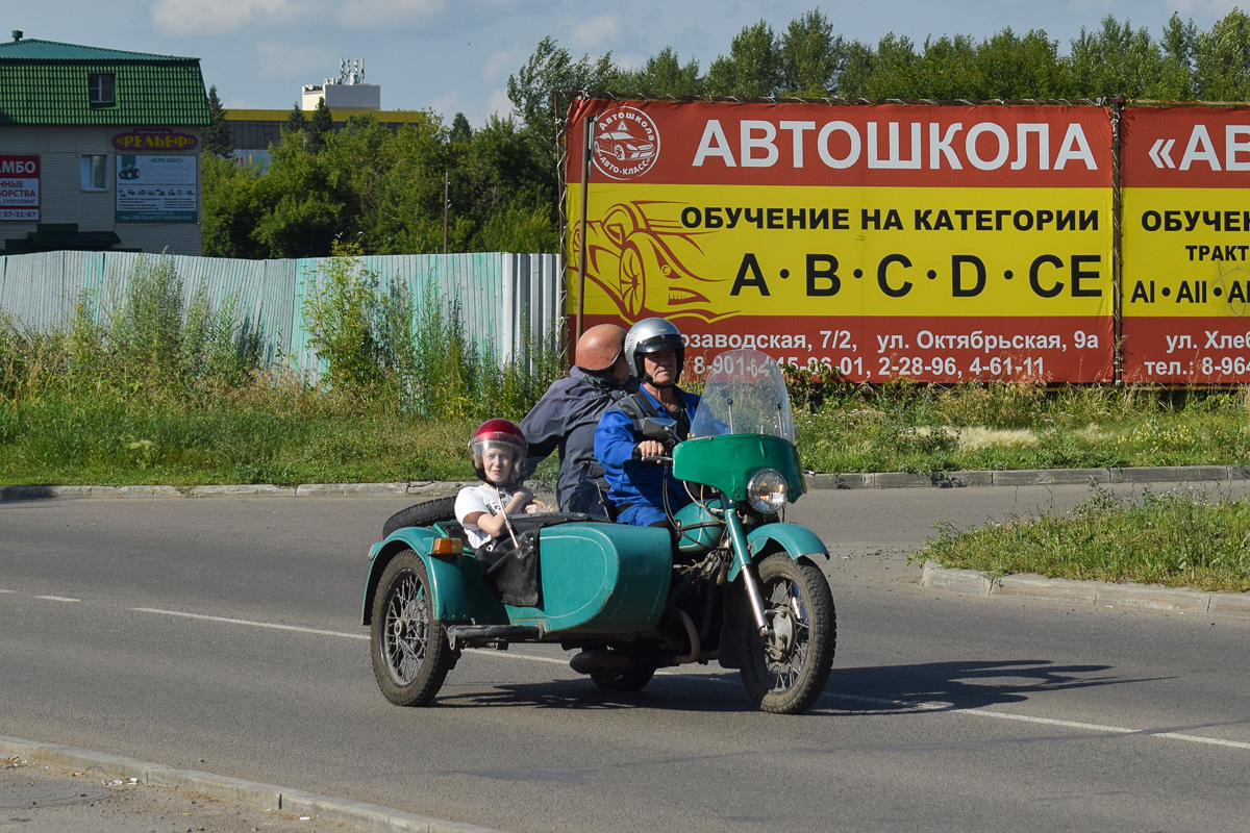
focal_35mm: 82
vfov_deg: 16.6
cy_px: 416
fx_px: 2864
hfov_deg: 24.6
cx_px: 625
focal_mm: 55
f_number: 7.1
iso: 200
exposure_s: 1/1250
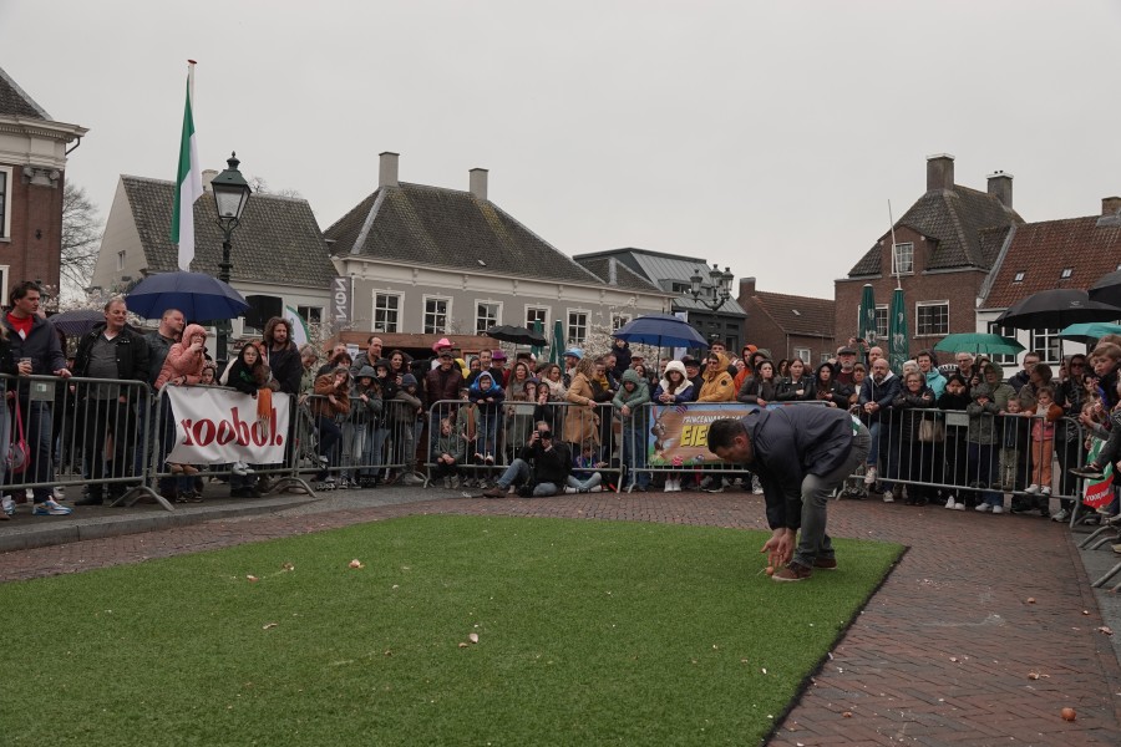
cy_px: 374
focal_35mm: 35
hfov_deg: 54.4
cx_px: 560
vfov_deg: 37.9
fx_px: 1090
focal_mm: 12.96
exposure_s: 1/400
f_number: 3.2
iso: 100
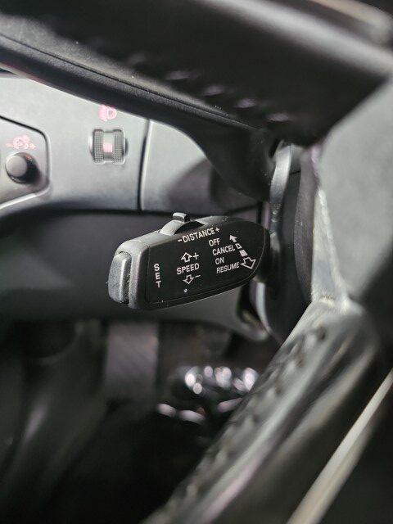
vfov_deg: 73.9
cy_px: 262
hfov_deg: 58.9
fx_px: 348
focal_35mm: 23
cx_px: 196
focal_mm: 6.3
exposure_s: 1/17
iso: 1600
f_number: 1.7
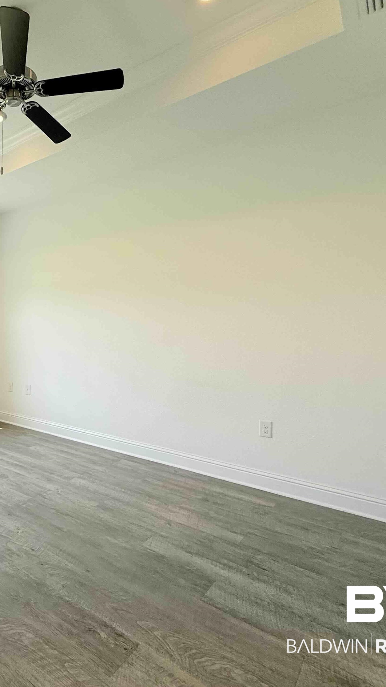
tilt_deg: +0.4
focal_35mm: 21
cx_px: 28
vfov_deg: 83.8
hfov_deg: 47.3
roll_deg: -1.0
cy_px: 334
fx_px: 382
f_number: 2.2
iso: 64
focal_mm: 2.22
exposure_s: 1/242
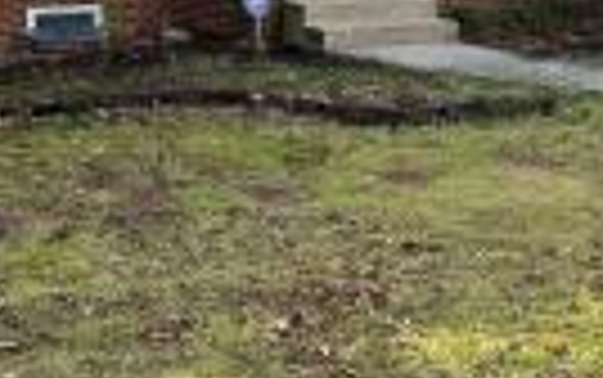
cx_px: 32
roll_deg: +1.3
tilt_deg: +1.9
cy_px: -126
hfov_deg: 24.3
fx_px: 1349
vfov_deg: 15.2
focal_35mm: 82
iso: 50
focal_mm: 5.7
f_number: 1.5
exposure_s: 1/1019
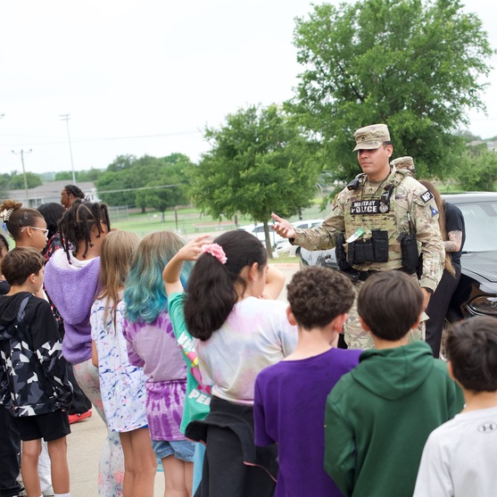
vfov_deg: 22.2
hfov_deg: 21.7
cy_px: 297
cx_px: 450
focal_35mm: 78
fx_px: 1267
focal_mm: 50
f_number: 4
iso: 800
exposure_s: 1/1000
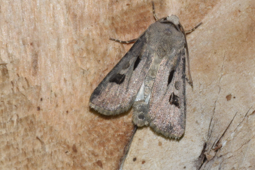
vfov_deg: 6.3
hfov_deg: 9.4
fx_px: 1543
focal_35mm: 218
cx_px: 150
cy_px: 82
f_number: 7.1
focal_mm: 122
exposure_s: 1/60
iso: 320
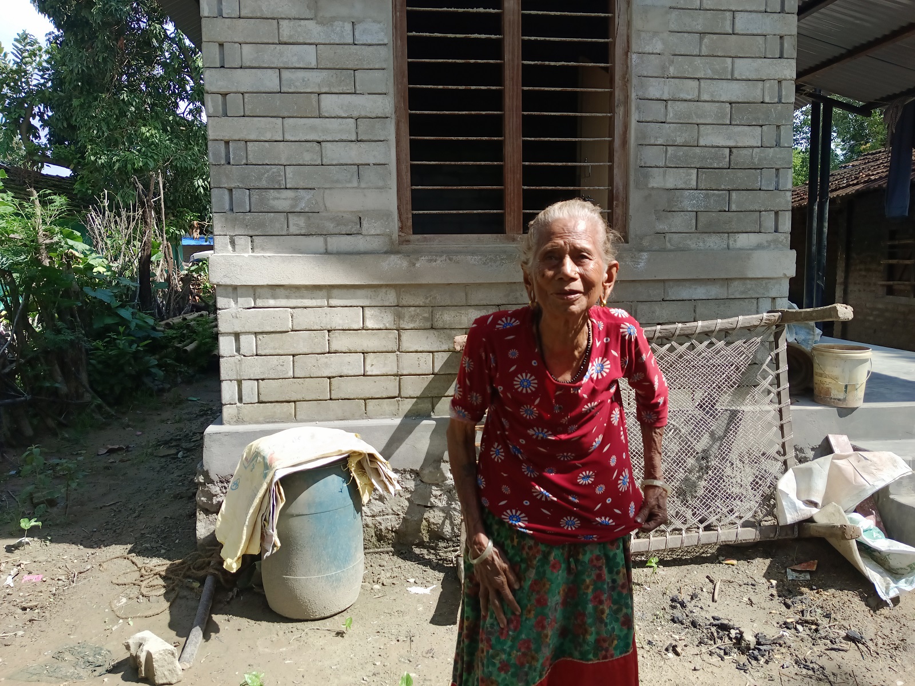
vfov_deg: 54.9
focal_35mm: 25
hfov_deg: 69.4
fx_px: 661
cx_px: 458
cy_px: 343
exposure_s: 1/220
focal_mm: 4.84
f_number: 1.79
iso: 100
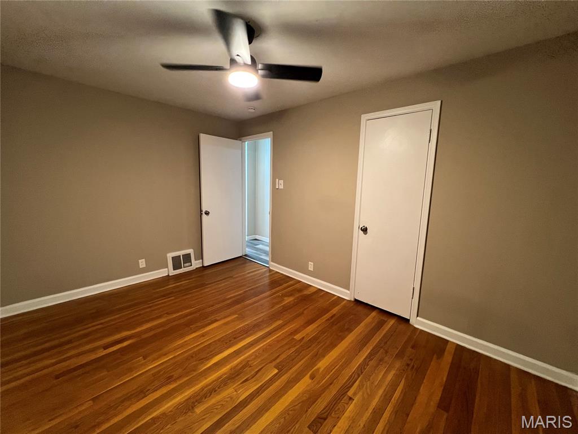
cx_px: 289
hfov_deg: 106.2
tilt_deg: -8.8
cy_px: 217
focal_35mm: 13
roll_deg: -1.5
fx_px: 217
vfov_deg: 89.9
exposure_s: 1/59
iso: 320
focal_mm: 1.57
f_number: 1.8
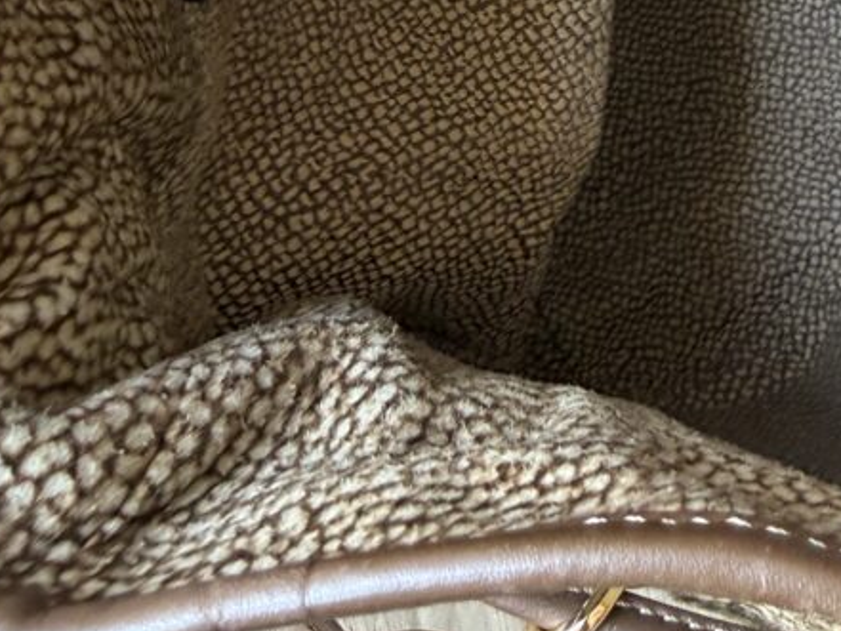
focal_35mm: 58
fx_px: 1410
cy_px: -80
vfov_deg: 23.5
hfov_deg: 32.8
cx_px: 585
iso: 320
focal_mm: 2.22
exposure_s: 1/113
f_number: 2.2
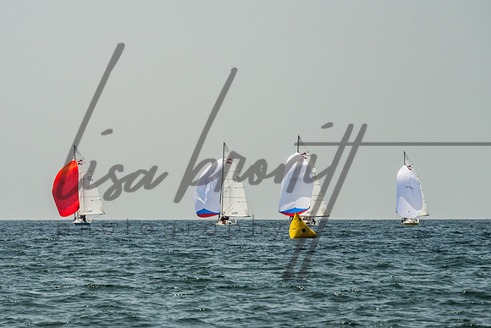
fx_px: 3724
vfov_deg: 5.0
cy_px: 161
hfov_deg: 7.5
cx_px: 195
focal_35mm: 273
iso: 320
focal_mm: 165
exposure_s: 1/1250
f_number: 6.3
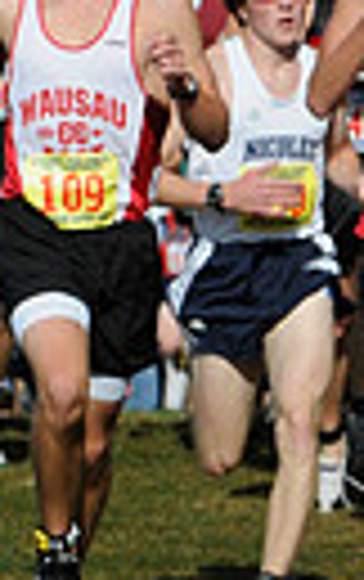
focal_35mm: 859
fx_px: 13594
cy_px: 232
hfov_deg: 1.5
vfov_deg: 2.4
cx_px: 1204
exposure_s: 1/1000
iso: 200
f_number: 5.6
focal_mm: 125
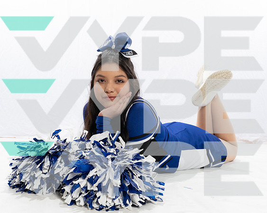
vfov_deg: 30.8
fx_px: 387
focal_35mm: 49
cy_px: 111
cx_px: 143
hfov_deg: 38.0
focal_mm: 36
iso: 1250
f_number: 9
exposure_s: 1/250
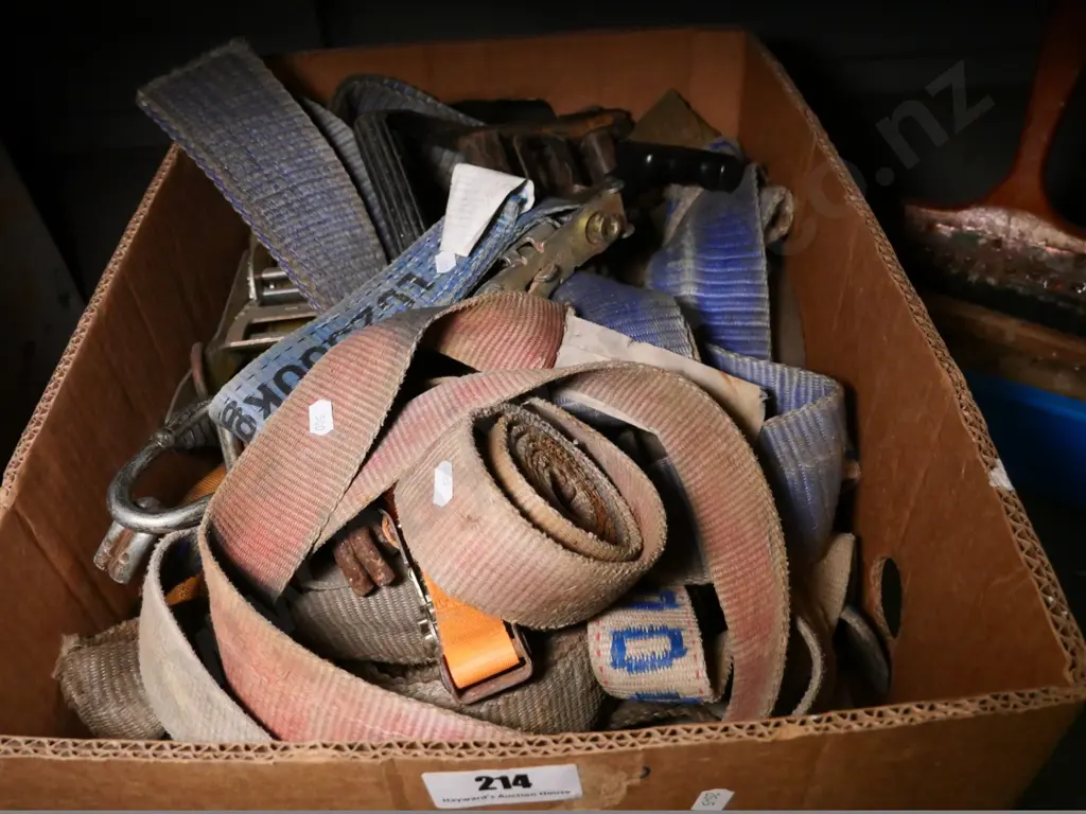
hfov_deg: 60.0
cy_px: 407
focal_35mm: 30
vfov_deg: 46.8
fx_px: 941
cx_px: 543
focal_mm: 15
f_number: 4.5
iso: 3200
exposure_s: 1/400
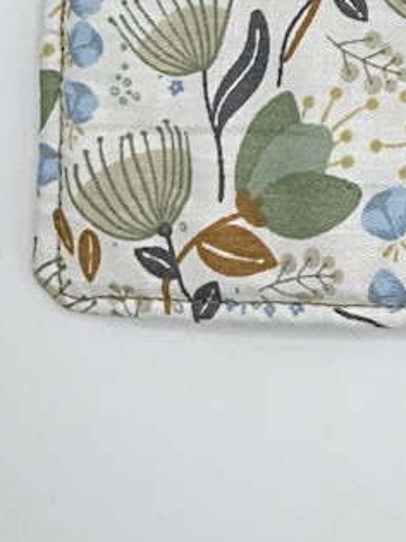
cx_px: 790
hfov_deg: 11.4
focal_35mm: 118
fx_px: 1847
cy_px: -525
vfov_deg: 14.1
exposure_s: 1/253
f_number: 1.8
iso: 25
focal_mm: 3
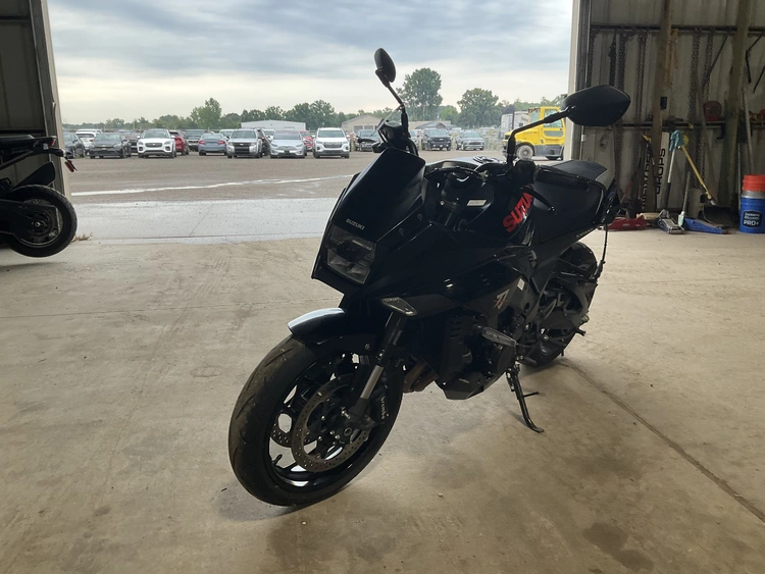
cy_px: 287
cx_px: 382
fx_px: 641
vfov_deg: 48.3
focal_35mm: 29
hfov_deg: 61.6
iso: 64
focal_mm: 3
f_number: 1.8
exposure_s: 1/122
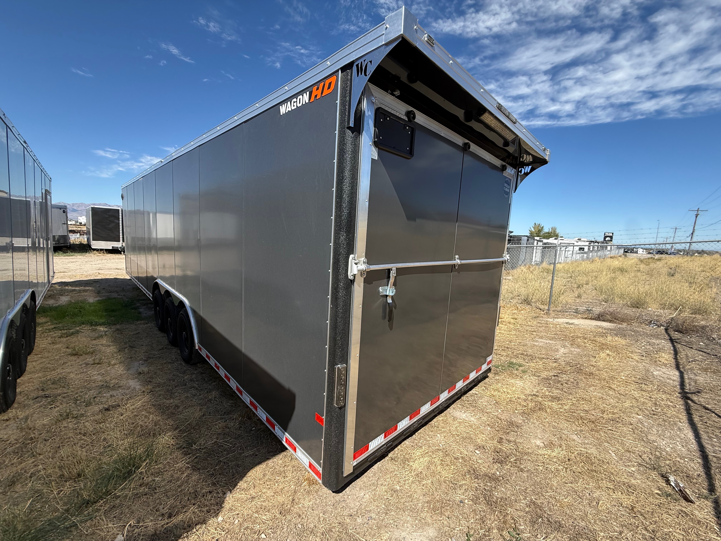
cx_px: 360
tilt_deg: -5.6
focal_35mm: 14
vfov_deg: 85.7
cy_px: 270
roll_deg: -3.2
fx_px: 292
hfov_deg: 102.1
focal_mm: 2.22
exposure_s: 1/1001
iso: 50
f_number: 2.2
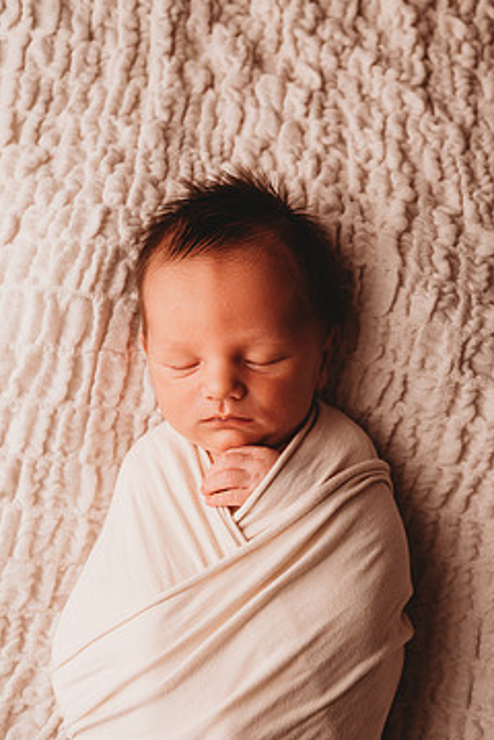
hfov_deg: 20.9
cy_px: 444
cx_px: 253
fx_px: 1338
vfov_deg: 30.9
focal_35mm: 65
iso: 100
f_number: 4
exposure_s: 1/160
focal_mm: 52
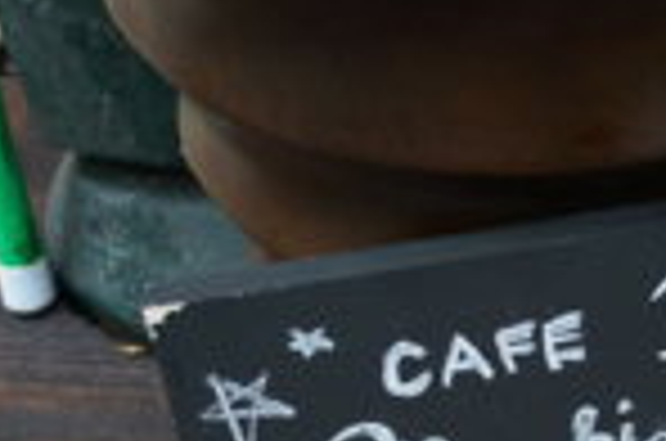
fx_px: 2160
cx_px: 963
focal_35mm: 117
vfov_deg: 11.4
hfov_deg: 16.2
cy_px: 556
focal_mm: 24
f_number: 5.6
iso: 800
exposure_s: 1/125
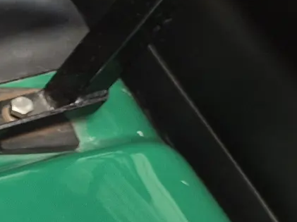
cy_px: 362
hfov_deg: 14.1
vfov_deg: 13.1
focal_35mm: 105
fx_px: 900
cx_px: -378
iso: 200
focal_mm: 5.4
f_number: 1.8
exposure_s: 1/100
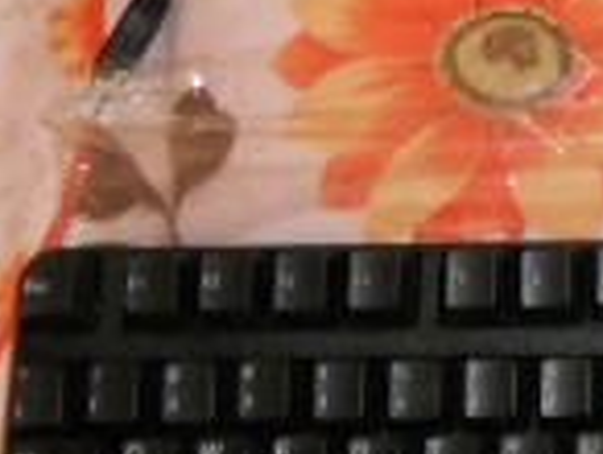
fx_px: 2059
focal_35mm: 118
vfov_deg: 12.6
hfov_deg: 14.8
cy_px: 153
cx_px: 1053
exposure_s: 1/8
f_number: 3.2
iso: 400
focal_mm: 4.9
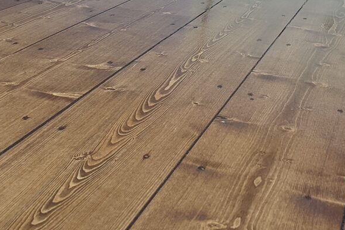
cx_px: 24
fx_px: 728
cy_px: 40
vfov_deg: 17.8
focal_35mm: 76
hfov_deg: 25.7
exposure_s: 1/25
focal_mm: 4.38
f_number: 1.73
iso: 68
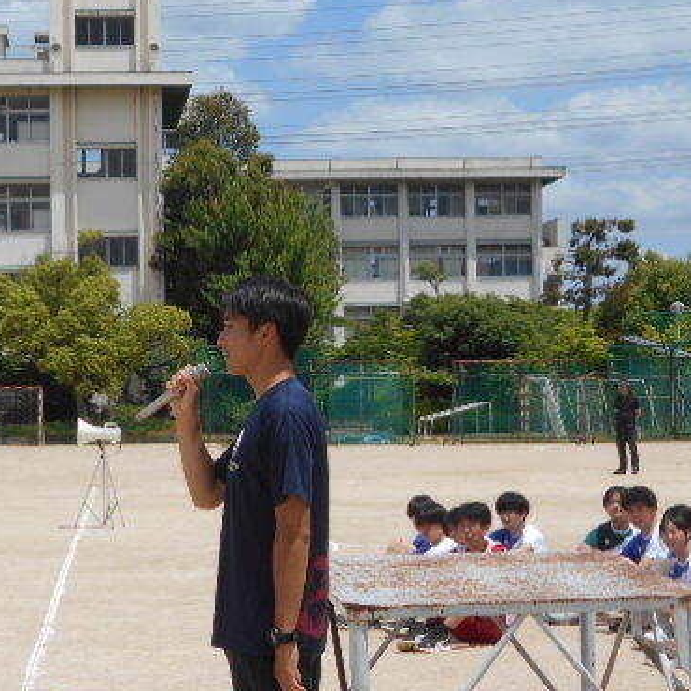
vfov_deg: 17.2
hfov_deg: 17.2
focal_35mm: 101
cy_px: 362
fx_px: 2281
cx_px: 258
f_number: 5.3
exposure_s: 1/800
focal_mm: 11.6
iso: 80
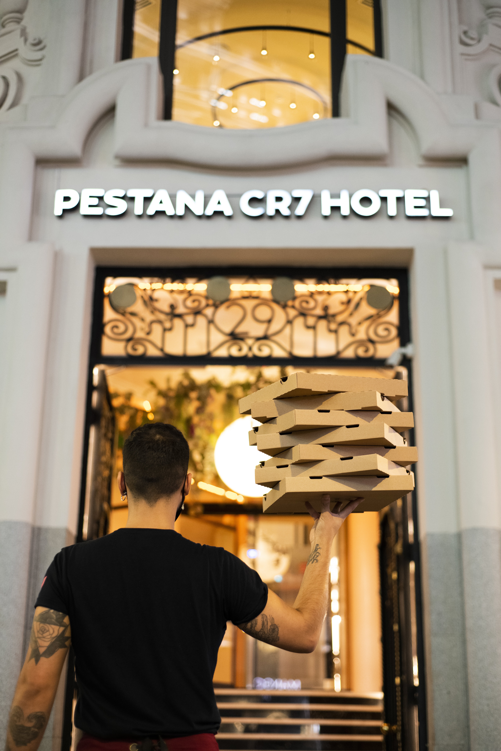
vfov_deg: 39.6
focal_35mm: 50
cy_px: 376
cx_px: 250
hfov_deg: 27.0
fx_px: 1044
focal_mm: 50
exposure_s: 1/100
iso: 2000
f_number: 2.2
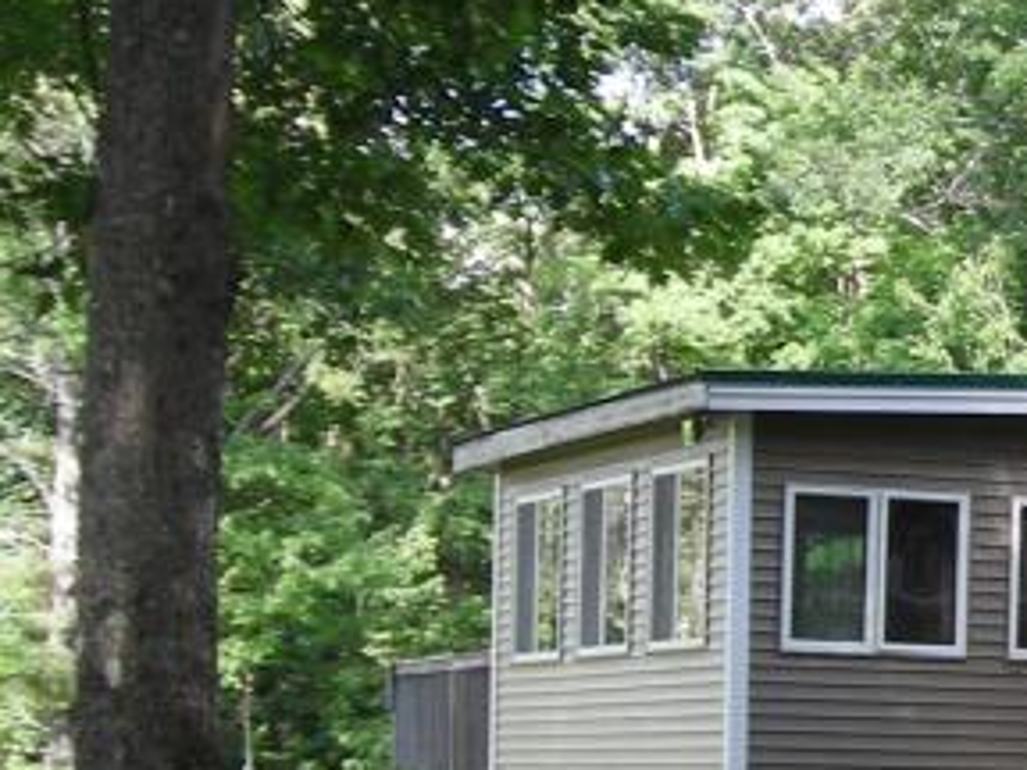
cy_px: 560
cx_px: 1765
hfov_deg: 13.3
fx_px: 4005
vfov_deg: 11.0
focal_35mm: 135
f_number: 3.2
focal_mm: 6.3
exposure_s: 1/80
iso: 70
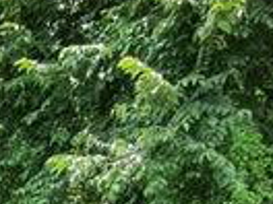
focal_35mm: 84
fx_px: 662
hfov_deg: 18.0
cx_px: -231
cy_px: 365
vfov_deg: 15.2
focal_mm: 1.8
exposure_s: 1/260
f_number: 2.2
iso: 50
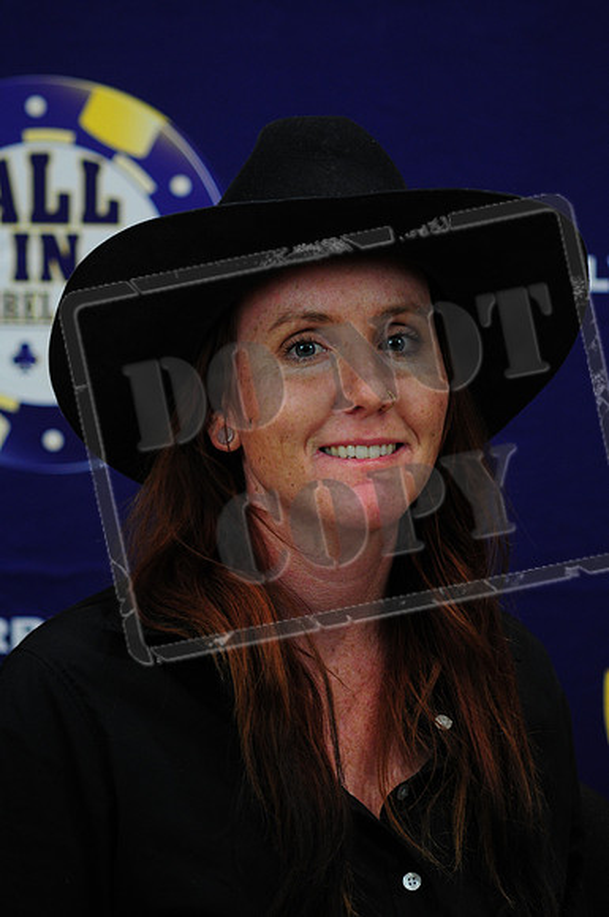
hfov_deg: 9.6
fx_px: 3626
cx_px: 304
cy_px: 458
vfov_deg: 14.4
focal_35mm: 142
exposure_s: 1/125
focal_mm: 95
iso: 640
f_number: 4.2
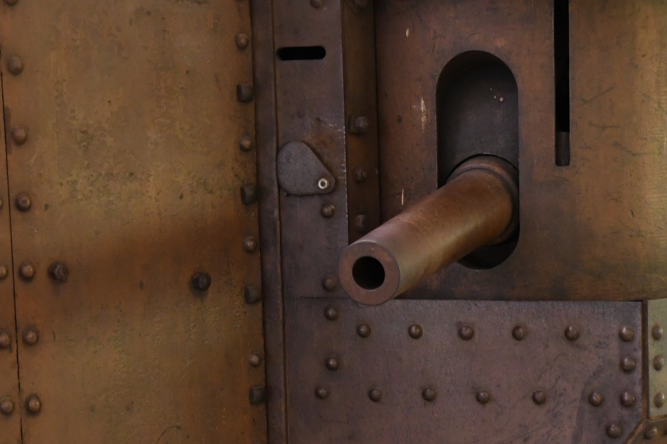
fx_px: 2131
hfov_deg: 17.6
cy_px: 371
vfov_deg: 11.9
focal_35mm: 115
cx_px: 546
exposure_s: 1/6
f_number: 3.2
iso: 2000
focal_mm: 30
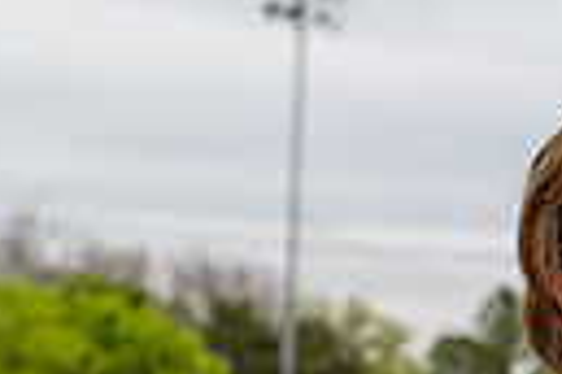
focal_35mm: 244
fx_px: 3809
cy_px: 905
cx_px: 619
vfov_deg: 5.4
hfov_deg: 8.4
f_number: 5.6
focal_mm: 70
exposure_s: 1/250
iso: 100
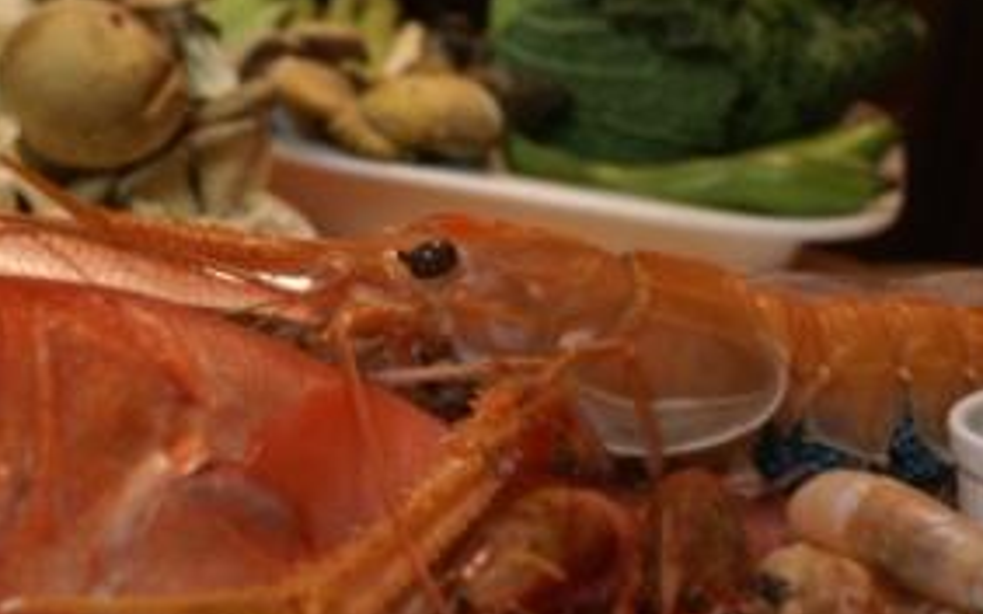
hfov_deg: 29.9
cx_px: 300
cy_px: 272
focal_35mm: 68
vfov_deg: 19.1
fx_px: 1821
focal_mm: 28
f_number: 5
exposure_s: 1/10
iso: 400
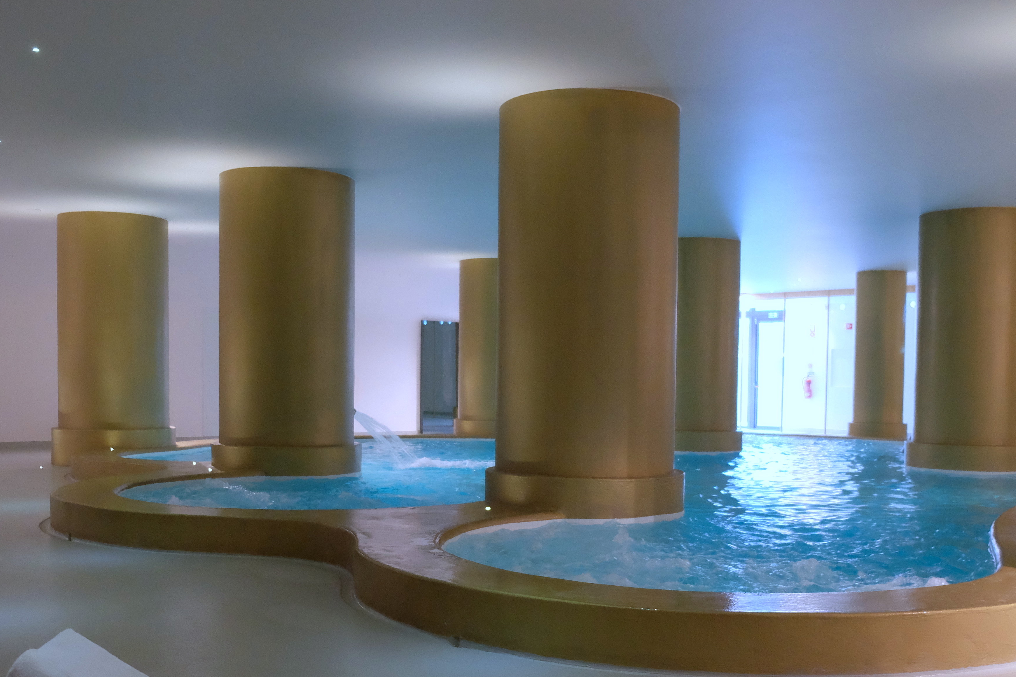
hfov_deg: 50.7
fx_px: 1072
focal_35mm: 38
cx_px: 525
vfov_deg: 34.8
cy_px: 442
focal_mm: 18
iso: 3200
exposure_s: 1/60
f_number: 2.8
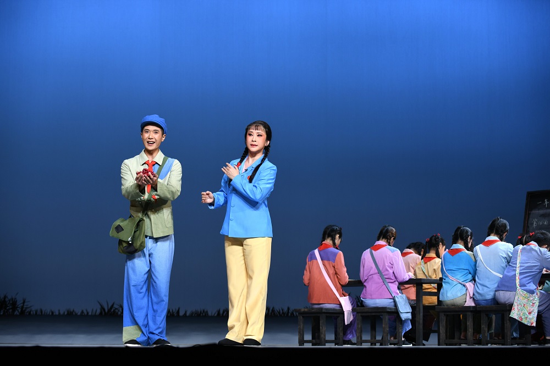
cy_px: 183
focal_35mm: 95
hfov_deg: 21.5
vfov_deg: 14.4
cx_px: 275
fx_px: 1451
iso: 800
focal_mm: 95
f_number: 4.5
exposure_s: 1/320
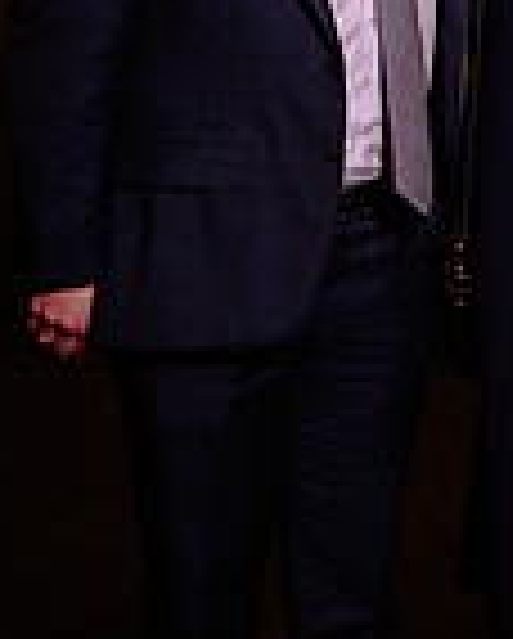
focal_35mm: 101
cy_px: 81
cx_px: 1269
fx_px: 1913
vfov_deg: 18.7
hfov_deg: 12.0
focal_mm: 24
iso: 800
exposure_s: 1/80
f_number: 3.5
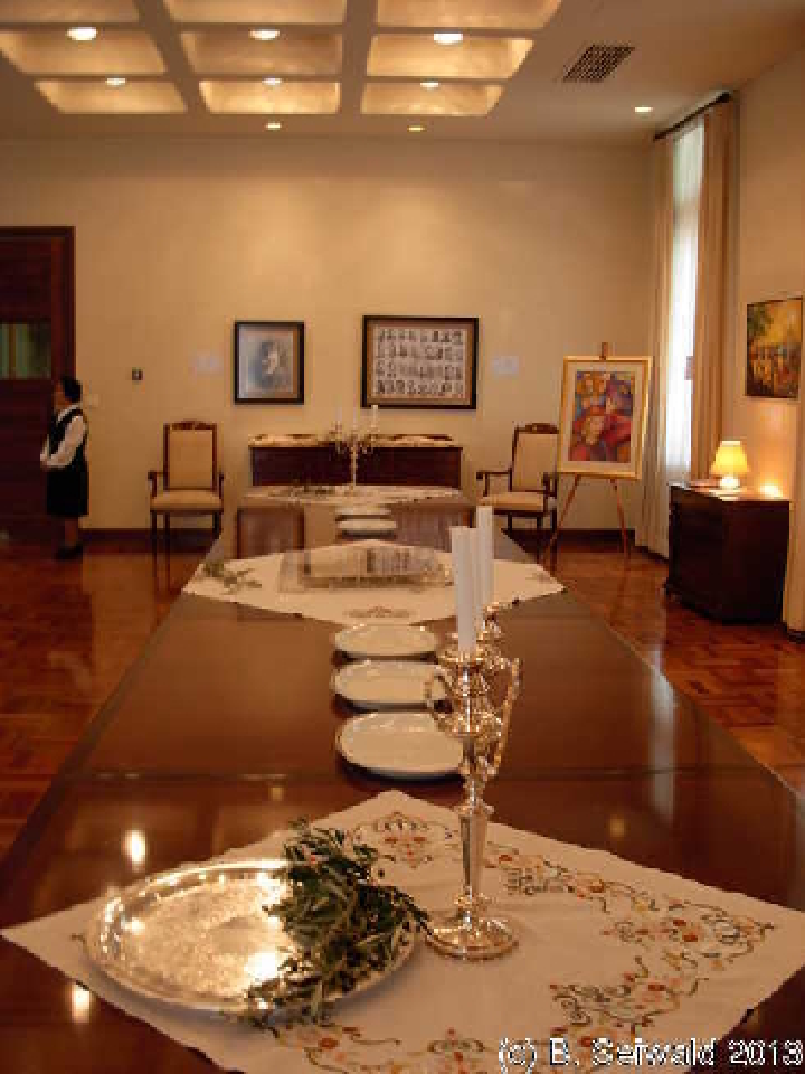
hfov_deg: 37.7
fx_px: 1178
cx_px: 402
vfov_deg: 49.0
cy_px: 537
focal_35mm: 38
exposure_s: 1/4.8
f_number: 2.9
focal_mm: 6.3
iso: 79
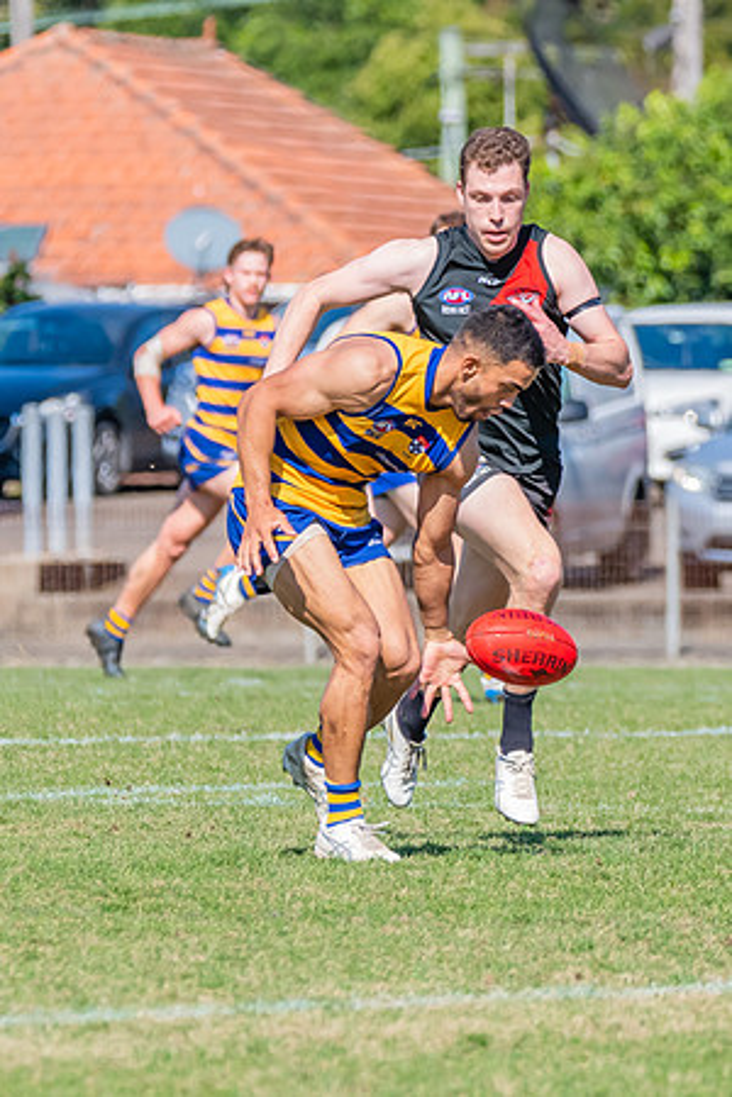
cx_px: 572
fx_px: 22686
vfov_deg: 2.8
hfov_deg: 1.8
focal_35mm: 744
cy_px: 378
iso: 800
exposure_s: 1/1600
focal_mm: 320
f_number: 8
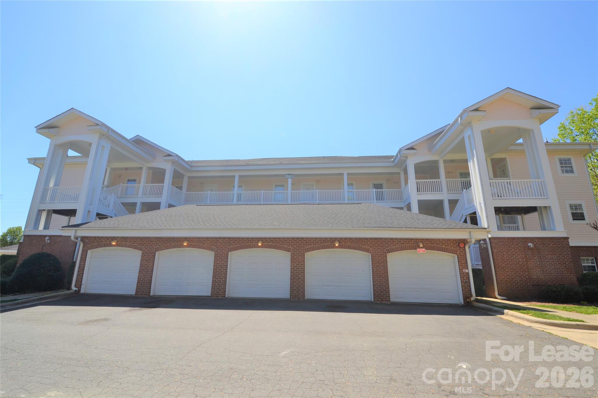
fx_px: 249
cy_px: 199
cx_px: 299
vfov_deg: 77.3
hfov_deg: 100.4
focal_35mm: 15
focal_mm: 10
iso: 100
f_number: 9
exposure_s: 1/200
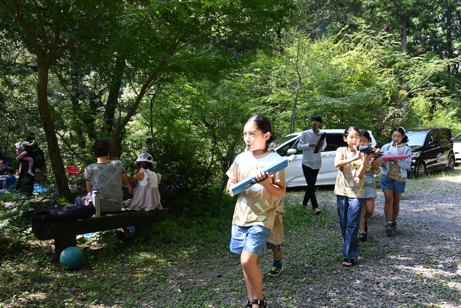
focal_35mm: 34
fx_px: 432
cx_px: 230
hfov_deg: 56.2
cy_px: 154
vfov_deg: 39.1
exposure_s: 1/250
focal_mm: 22.5
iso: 200
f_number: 4
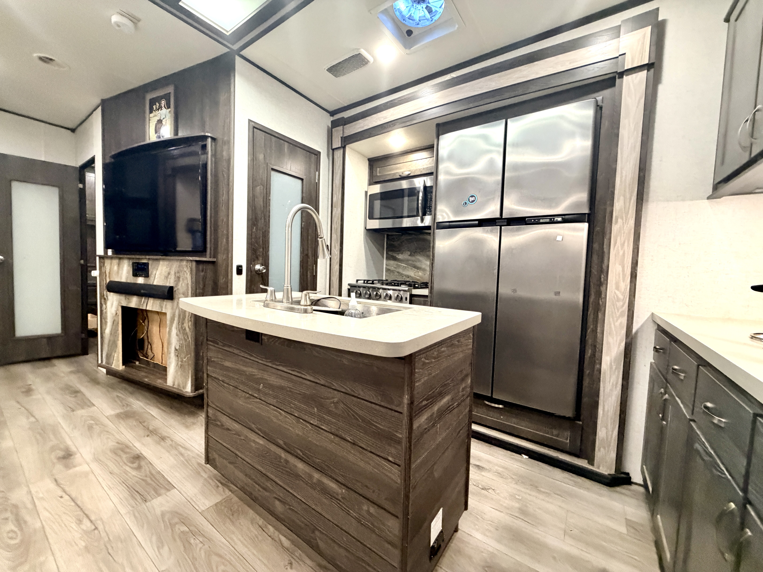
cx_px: 382
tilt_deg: -6.6
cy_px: 286
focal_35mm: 14
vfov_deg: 85.7
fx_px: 309
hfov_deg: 102.1
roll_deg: -2.1
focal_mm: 2.22
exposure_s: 1/51
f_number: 2.2
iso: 500
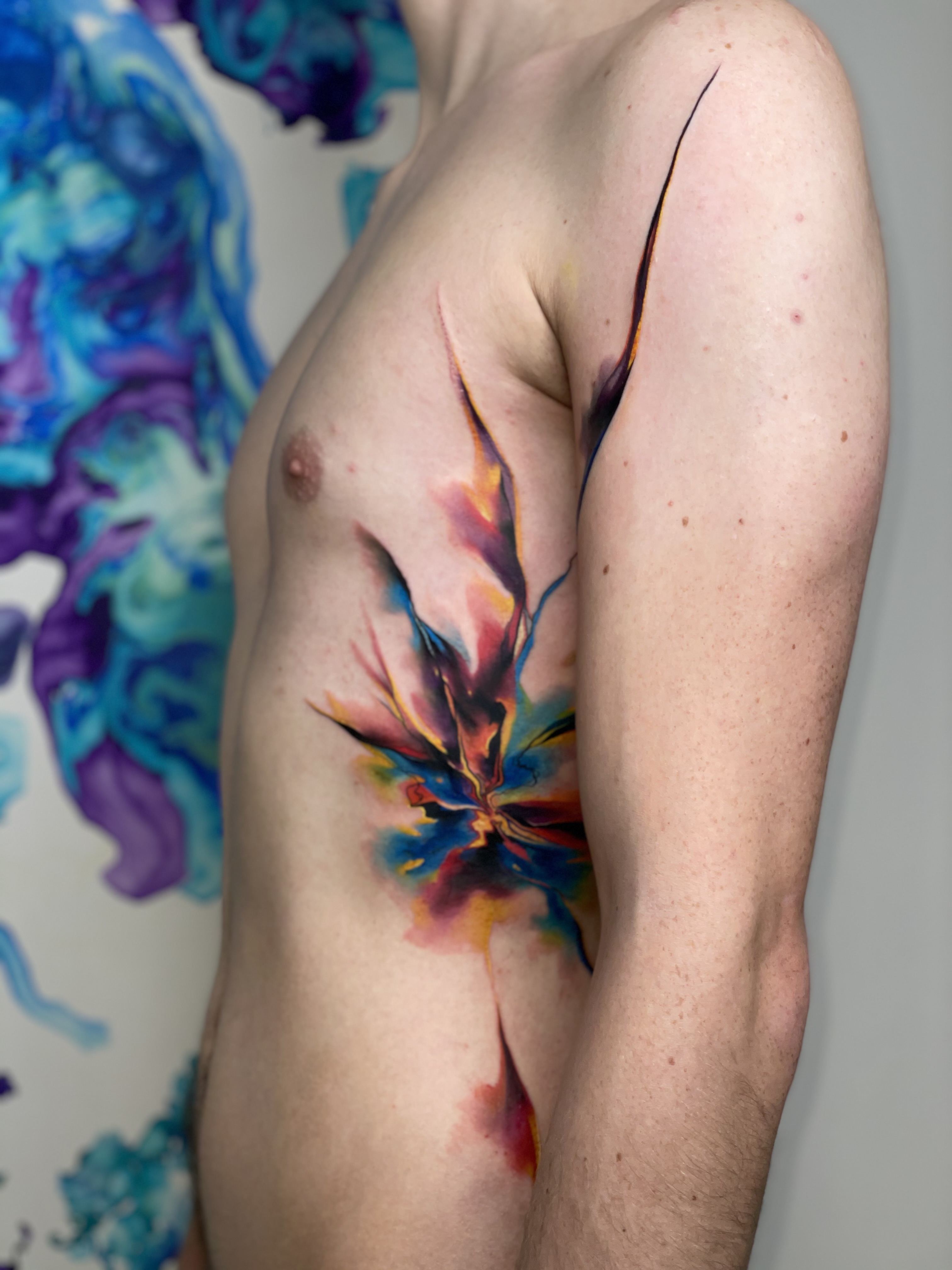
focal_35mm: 52
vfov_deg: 36.8
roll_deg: -1.4
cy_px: 635
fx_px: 1907
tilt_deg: +2.0
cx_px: 476
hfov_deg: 28.0
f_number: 2
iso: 25
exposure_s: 1/194
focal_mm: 6
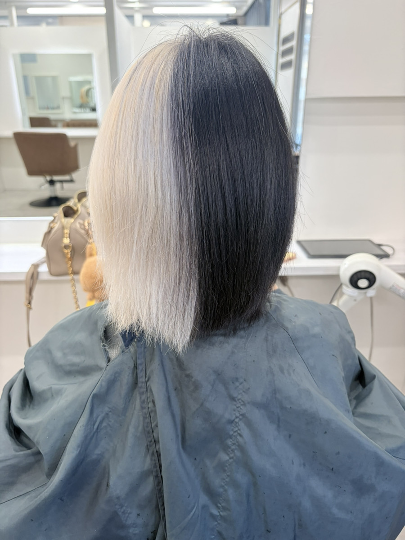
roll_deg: +0.3
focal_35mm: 26
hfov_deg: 53.1
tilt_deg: -21.4
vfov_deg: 67.3
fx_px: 406
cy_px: 270
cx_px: 202
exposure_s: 1/85
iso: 100
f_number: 1.6
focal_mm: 5.96
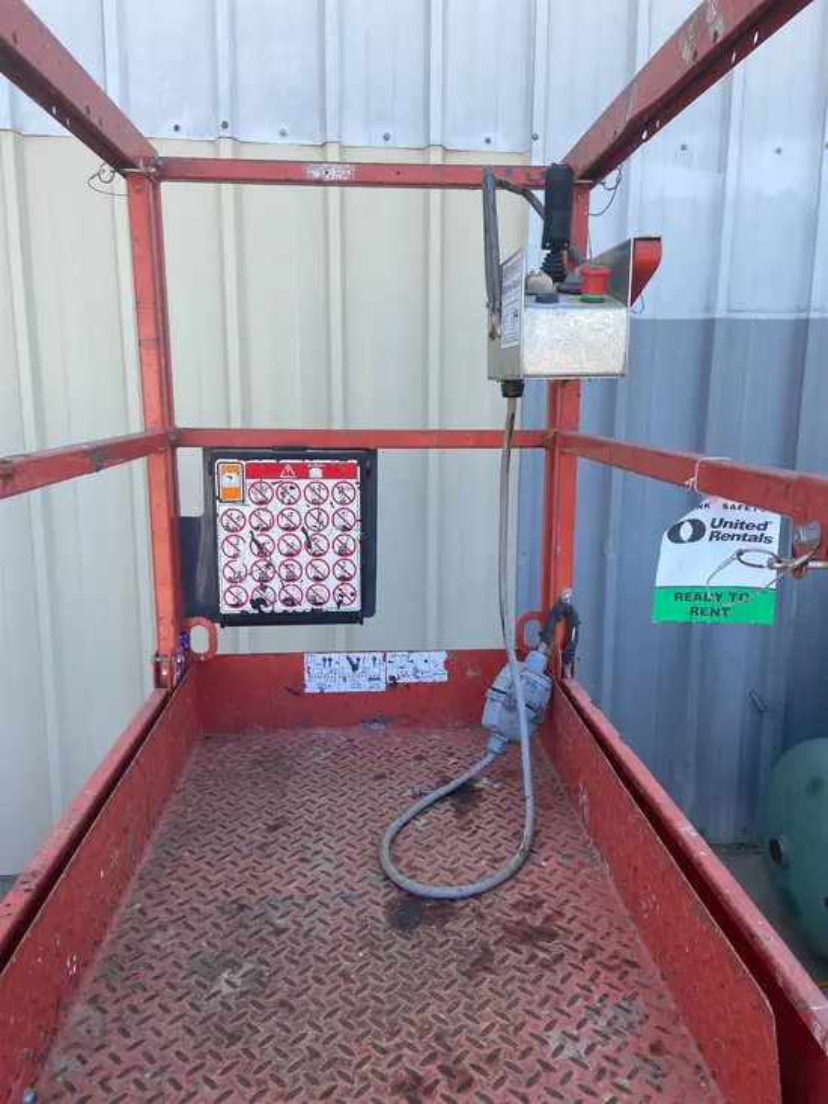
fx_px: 829
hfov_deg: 53.1
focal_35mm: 26
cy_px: 552
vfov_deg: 67.3
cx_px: 414
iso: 32
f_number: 1.8
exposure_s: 1/373
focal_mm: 4.25
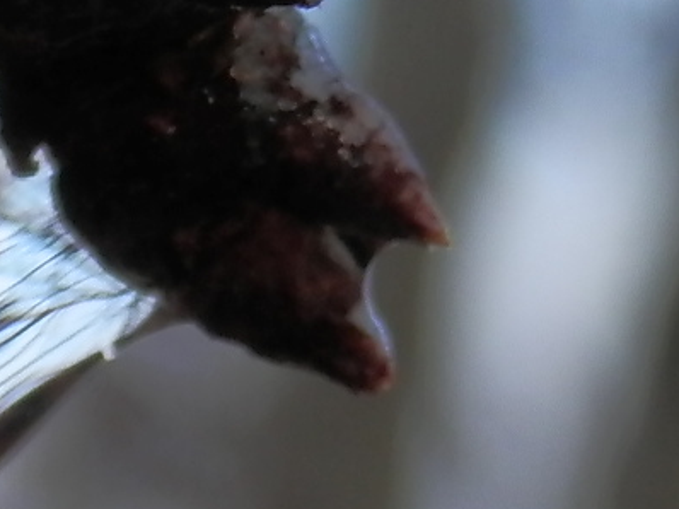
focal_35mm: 340
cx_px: -229
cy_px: 179
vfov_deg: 4.4
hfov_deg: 5.8
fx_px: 6665
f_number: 4.4
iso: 80
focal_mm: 11.9
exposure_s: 1/100
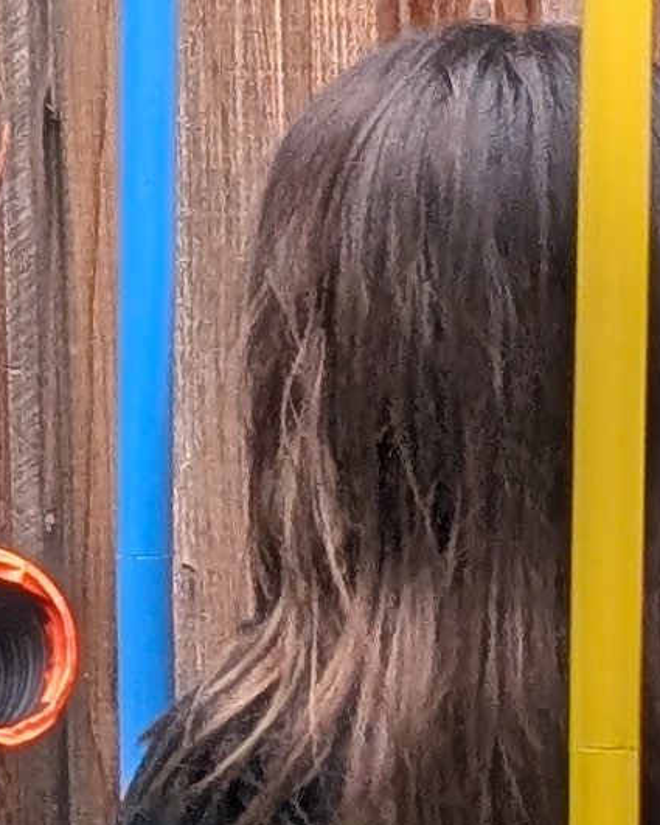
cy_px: 808
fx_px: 8983
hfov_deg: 4.2
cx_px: -317
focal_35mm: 368
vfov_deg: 5.2
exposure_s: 1/256
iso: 45
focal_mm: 6.9
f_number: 1.68
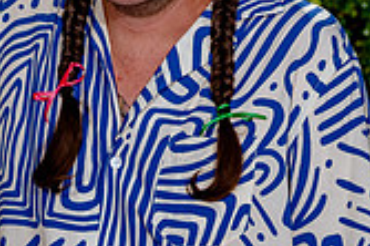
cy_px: -93
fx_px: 3327
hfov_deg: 6.4
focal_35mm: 324
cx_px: 346
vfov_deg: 4.2
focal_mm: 70
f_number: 7.1
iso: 200
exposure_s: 1/250
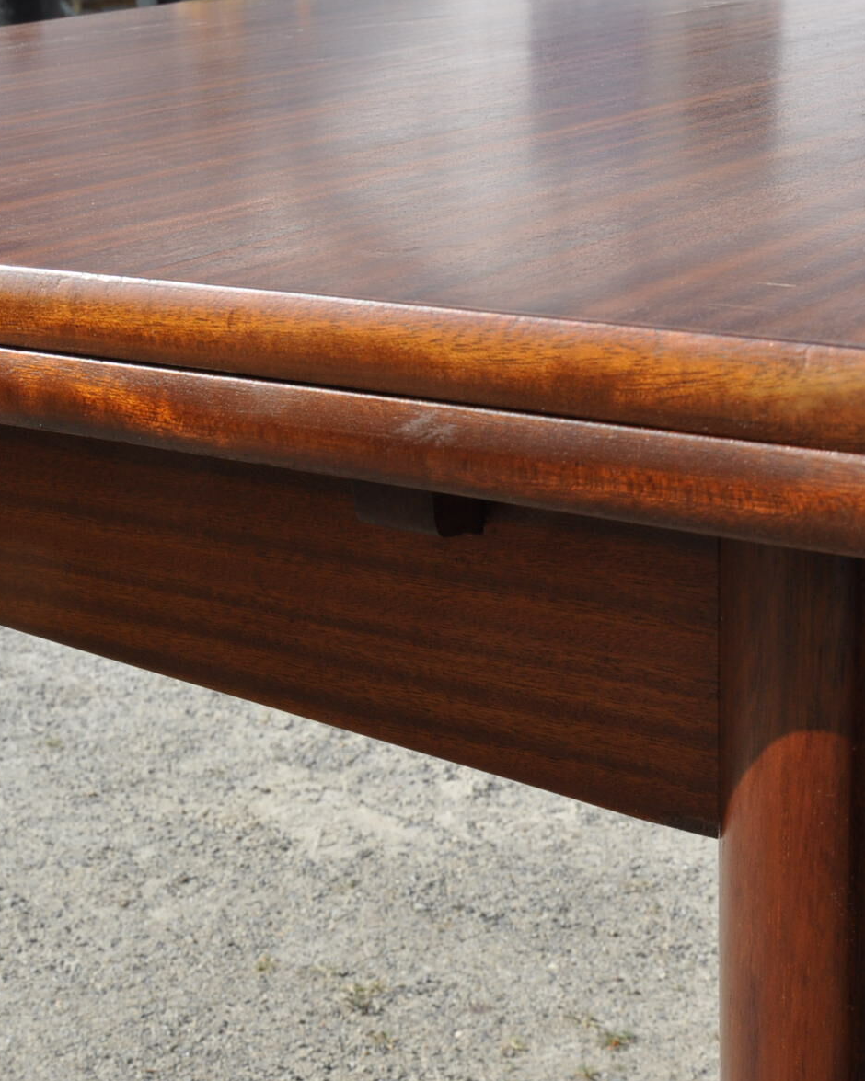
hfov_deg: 19.7
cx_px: 178
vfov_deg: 24.7
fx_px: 2464
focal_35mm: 77
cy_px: 630
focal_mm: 30
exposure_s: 1/250
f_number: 16
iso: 400
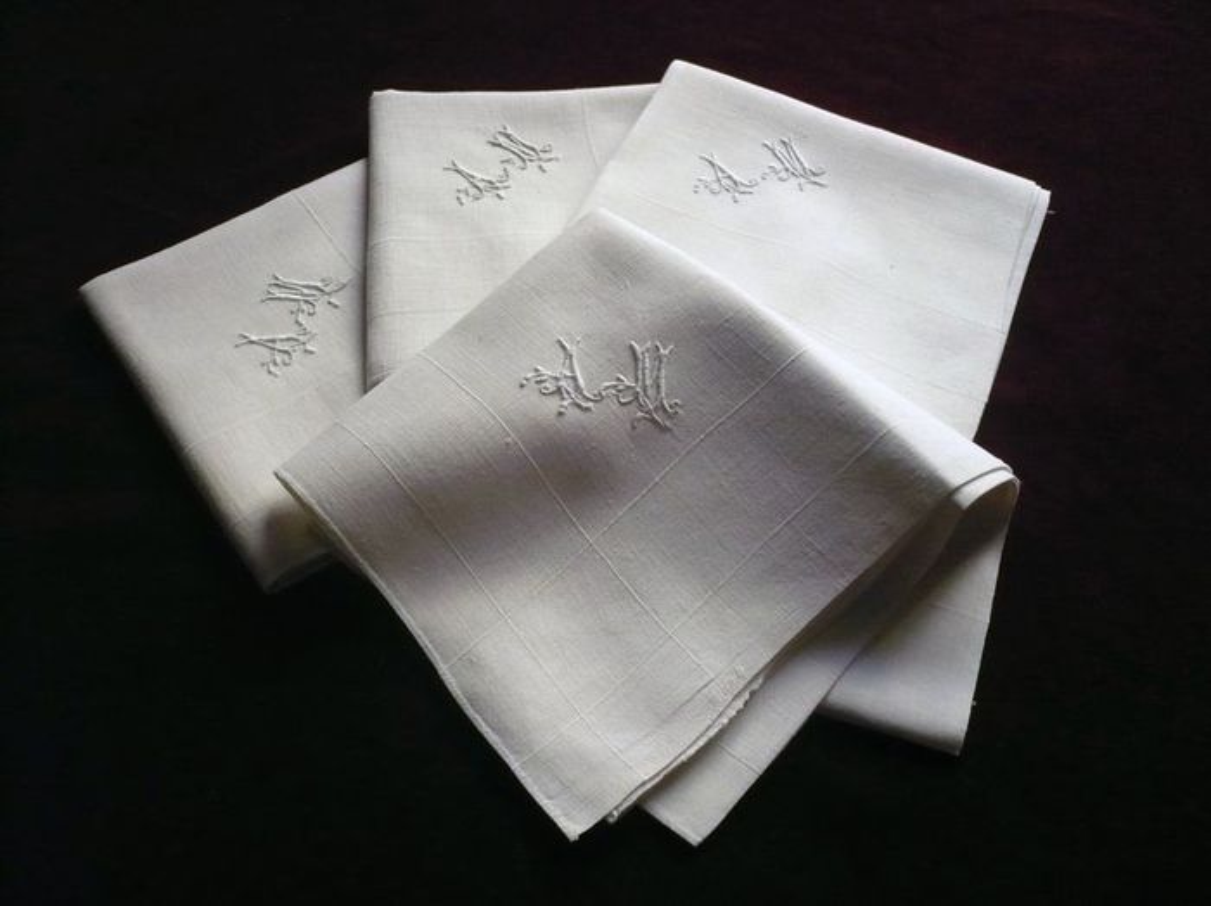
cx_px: 606
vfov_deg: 40.7
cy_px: 453
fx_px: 1224
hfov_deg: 52.7
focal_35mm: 35
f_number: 2.8
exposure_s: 1/320
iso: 400
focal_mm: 5.8
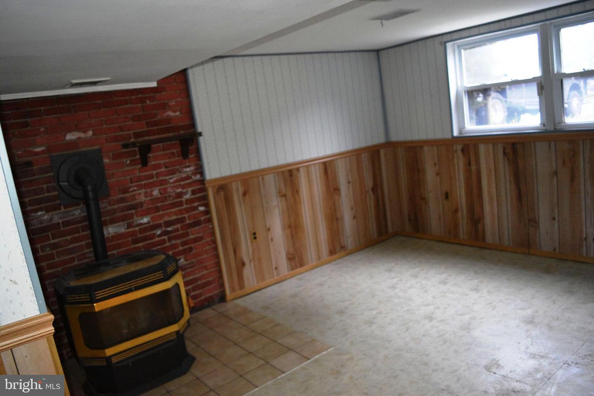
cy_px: 198
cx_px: 297
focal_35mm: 27
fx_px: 445
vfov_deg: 47.9
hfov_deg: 67.4
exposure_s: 1/60
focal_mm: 18
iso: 1600
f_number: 3.5
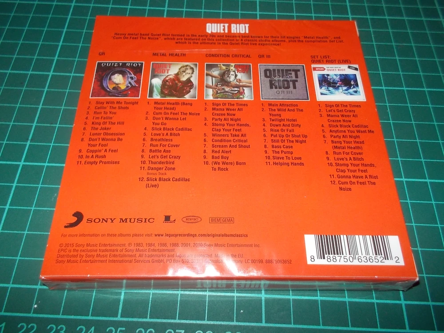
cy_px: 166
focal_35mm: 29
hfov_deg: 61.7
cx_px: 222
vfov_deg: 48.2
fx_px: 372
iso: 200
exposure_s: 1/30
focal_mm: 4.1
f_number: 3.3
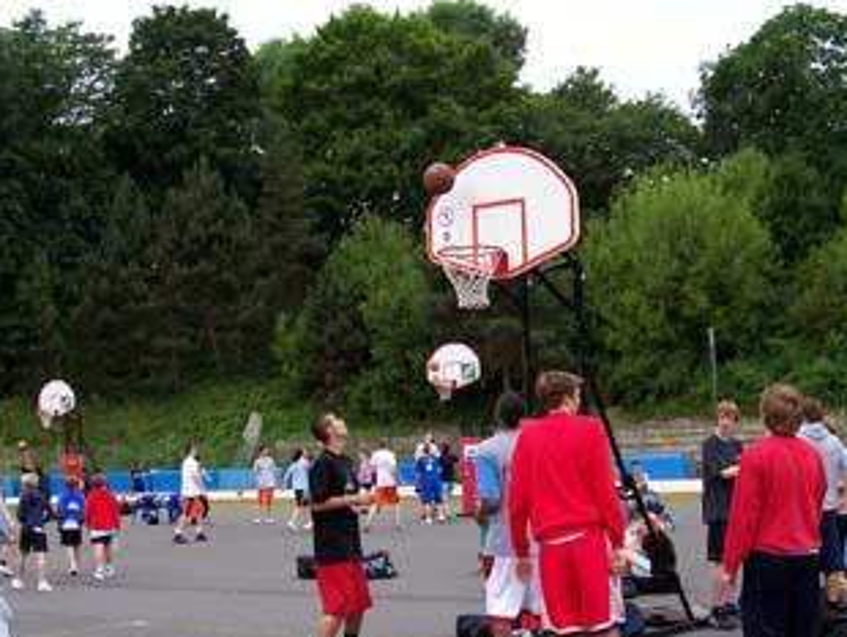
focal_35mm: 61
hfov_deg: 31.7
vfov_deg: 24.0
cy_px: 375
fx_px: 1494
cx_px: 437
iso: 80
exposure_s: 1/373
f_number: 2.9
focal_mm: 7
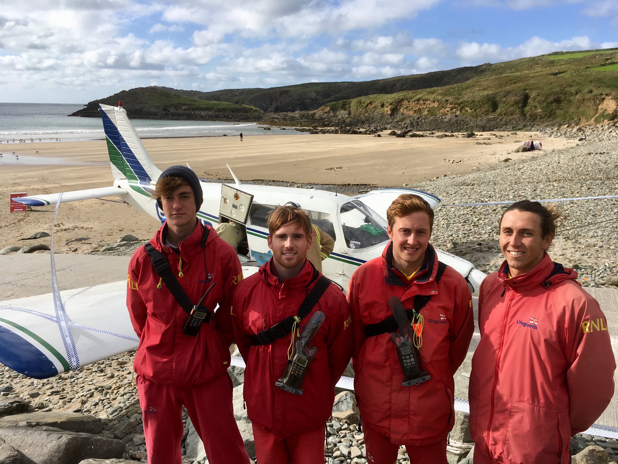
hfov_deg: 61.7
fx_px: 518
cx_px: 309
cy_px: 232
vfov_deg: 48.2
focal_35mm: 29
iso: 25
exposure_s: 1/1603
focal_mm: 4.15
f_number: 2.2
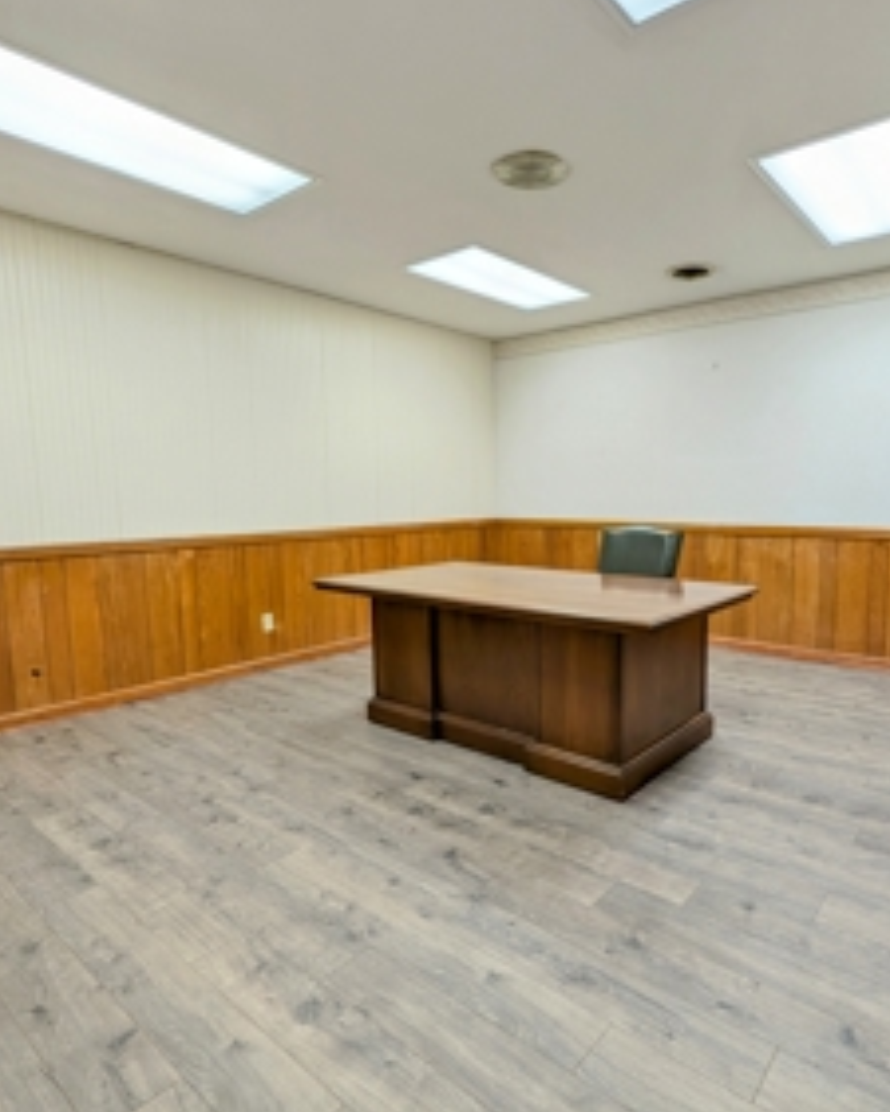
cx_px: 546
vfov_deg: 86.3
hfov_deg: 72.8
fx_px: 592
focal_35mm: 18
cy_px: 566
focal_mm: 1.95
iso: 49
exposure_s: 1/120
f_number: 2.2
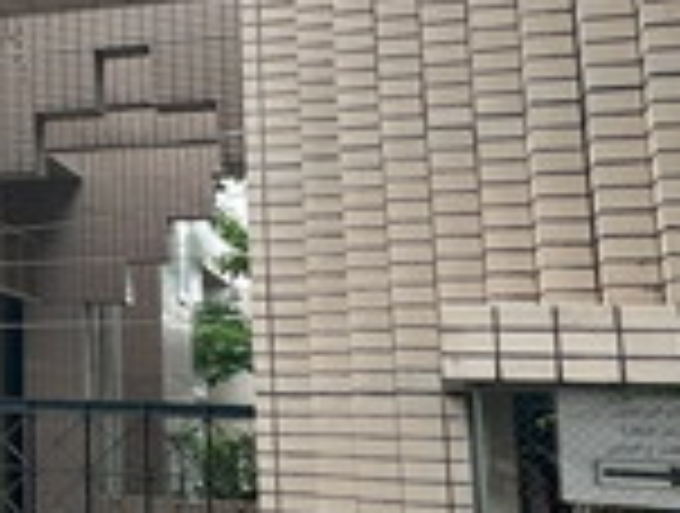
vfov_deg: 19.8
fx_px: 1457
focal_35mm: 74
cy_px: 122
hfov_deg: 22.2
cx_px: -311
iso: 40
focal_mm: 2.22
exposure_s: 1/326
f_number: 2.2
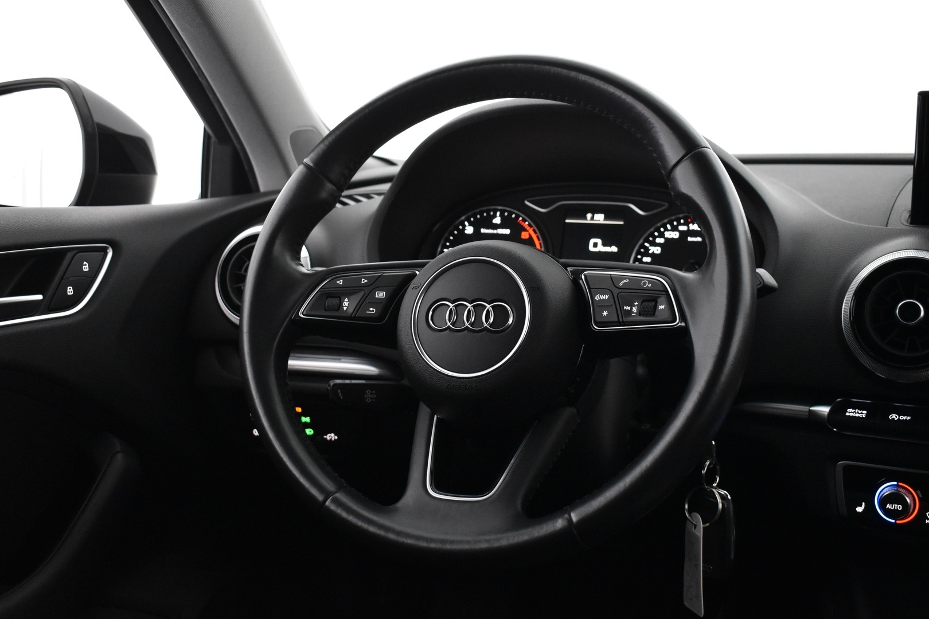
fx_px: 1122
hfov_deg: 45.0
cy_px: 310
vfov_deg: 30.8
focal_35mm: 44
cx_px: 464
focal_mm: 29
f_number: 4.2
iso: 3200
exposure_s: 1/40
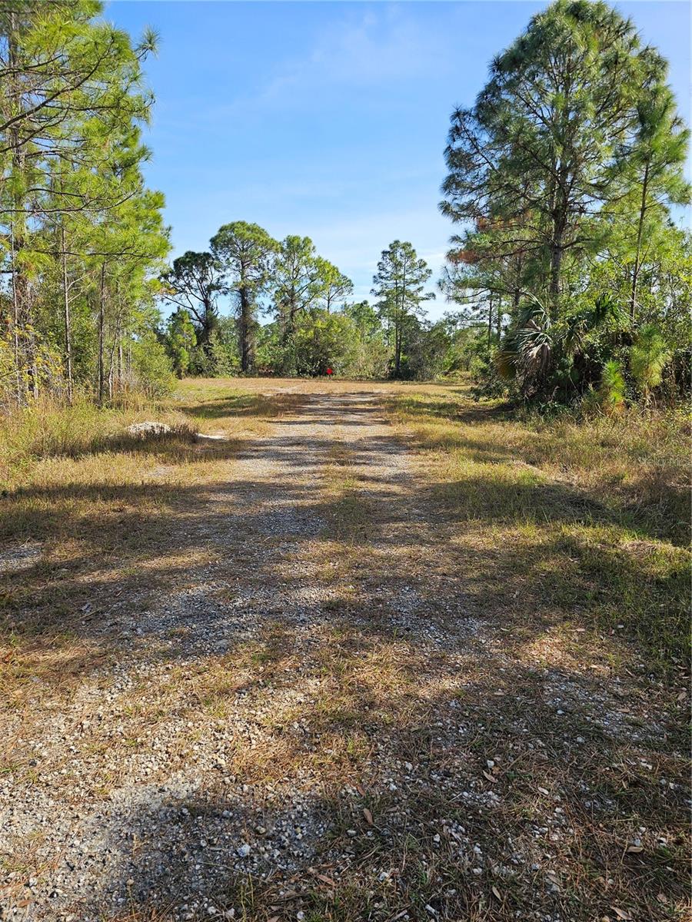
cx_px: 346
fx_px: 613
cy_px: 461
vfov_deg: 73.9
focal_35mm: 23
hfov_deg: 58.9
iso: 10
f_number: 1.7
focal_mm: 6.3
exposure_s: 1/451
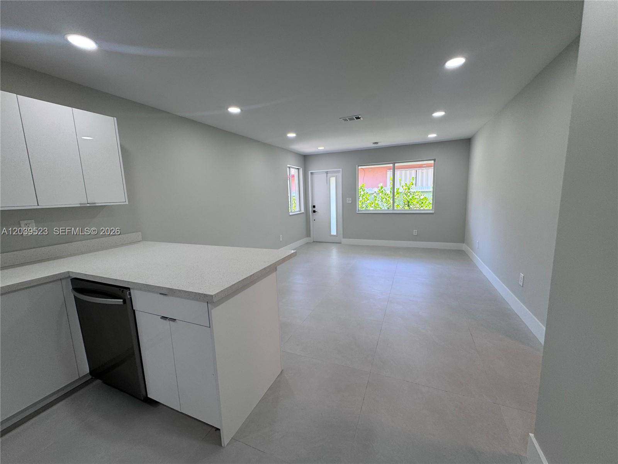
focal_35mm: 14
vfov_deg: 85.7
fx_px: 250
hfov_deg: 102.1
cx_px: 309
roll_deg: +2.0
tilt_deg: -8.8
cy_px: 232
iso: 64
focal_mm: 2.22
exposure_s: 1/120
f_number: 2.2
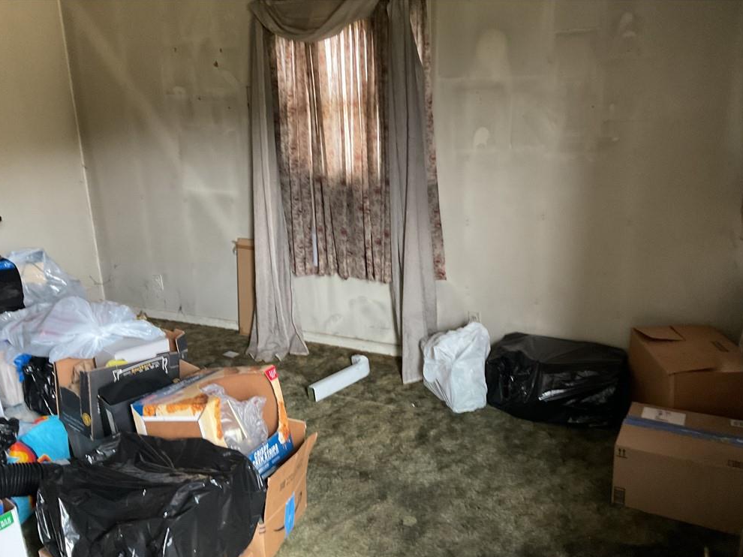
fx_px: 644
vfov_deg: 46.8
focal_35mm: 30
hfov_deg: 60.0
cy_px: 287
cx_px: 368
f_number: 1.8
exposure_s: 1/30
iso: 320
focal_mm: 3
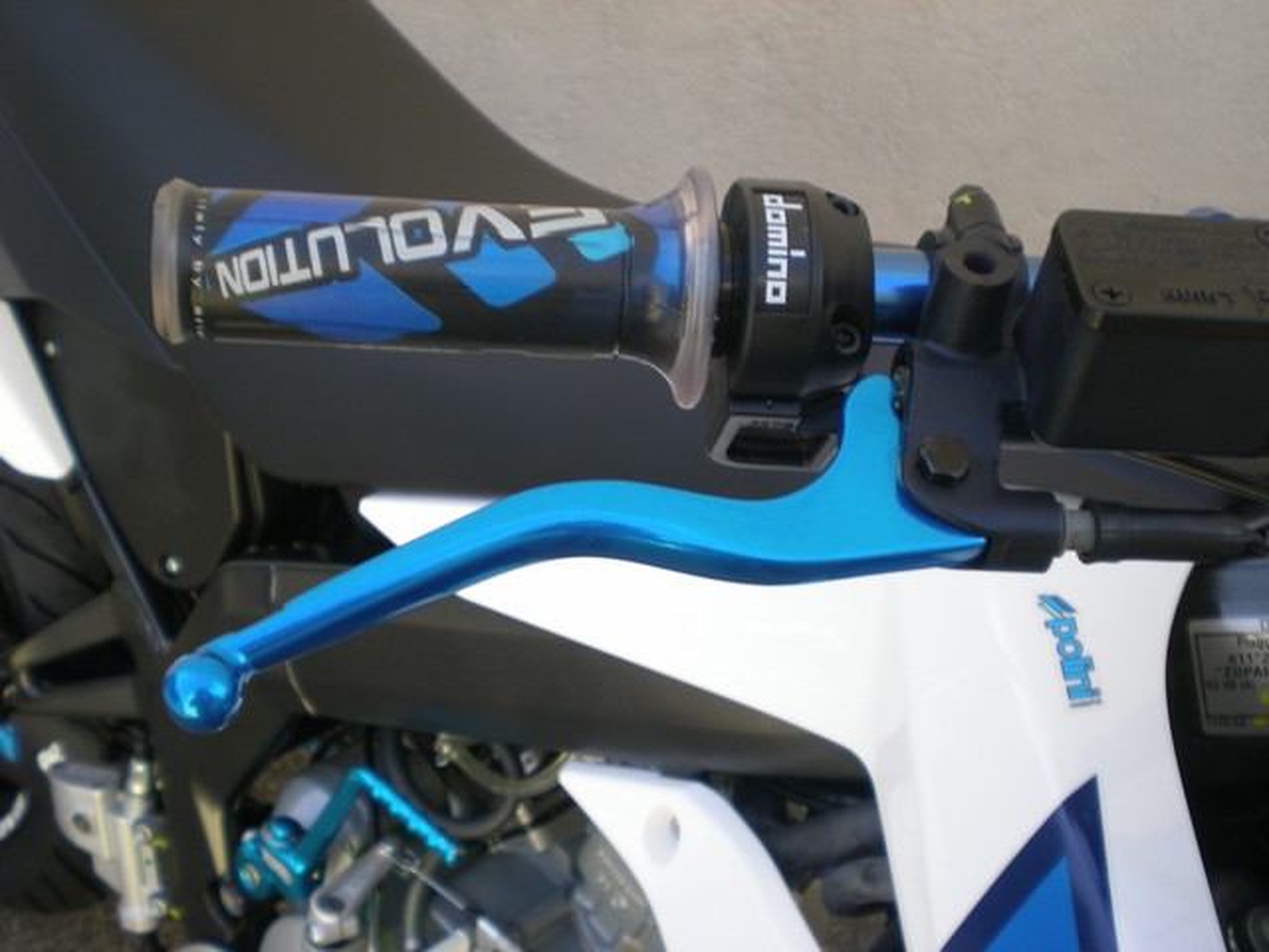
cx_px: 634
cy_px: 476
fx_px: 1613
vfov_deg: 32.9
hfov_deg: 42.9
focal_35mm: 44
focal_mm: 7.4
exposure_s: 1/100
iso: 50
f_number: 3.5
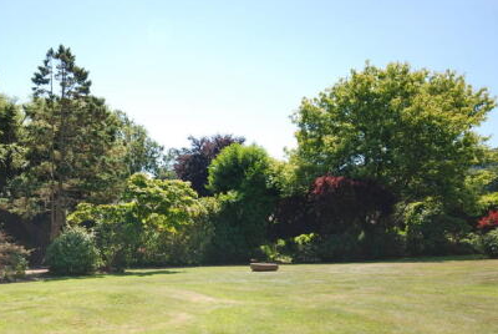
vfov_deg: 27.3
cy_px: 247
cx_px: 114
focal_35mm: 49
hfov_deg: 39.0
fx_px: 679
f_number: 6.3
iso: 100
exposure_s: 1/160
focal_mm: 20
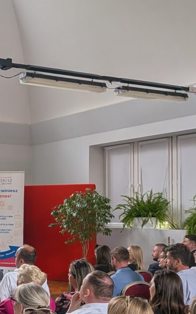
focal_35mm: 61
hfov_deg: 19.3
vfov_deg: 33.2
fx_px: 522
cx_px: -73
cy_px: 208
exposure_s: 1/534
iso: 34
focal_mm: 4.53
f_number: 1.7
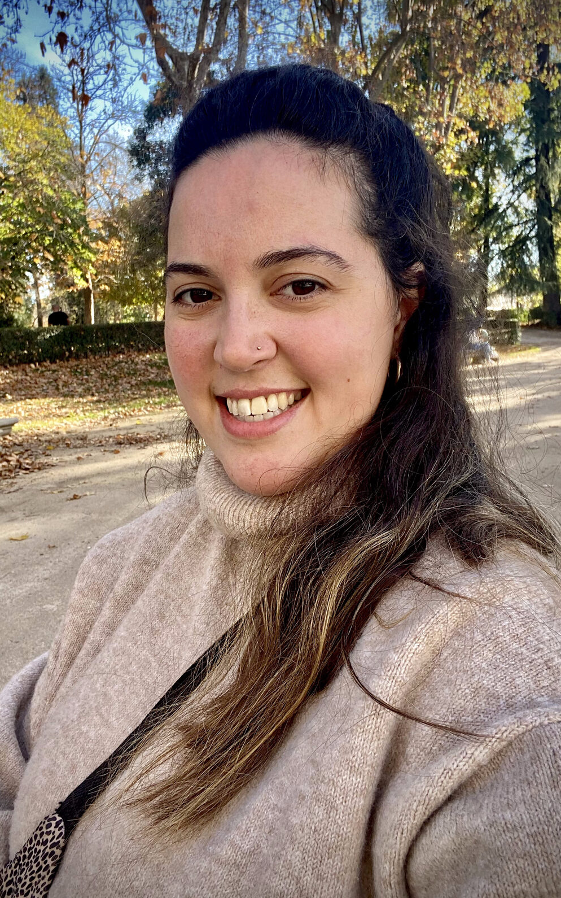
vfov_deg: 59.6
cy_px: 451
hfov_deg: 39.4
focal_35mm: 32
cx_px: 253
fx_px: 783
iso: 32
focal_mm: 2.71
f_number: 2.2
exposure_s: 1/122
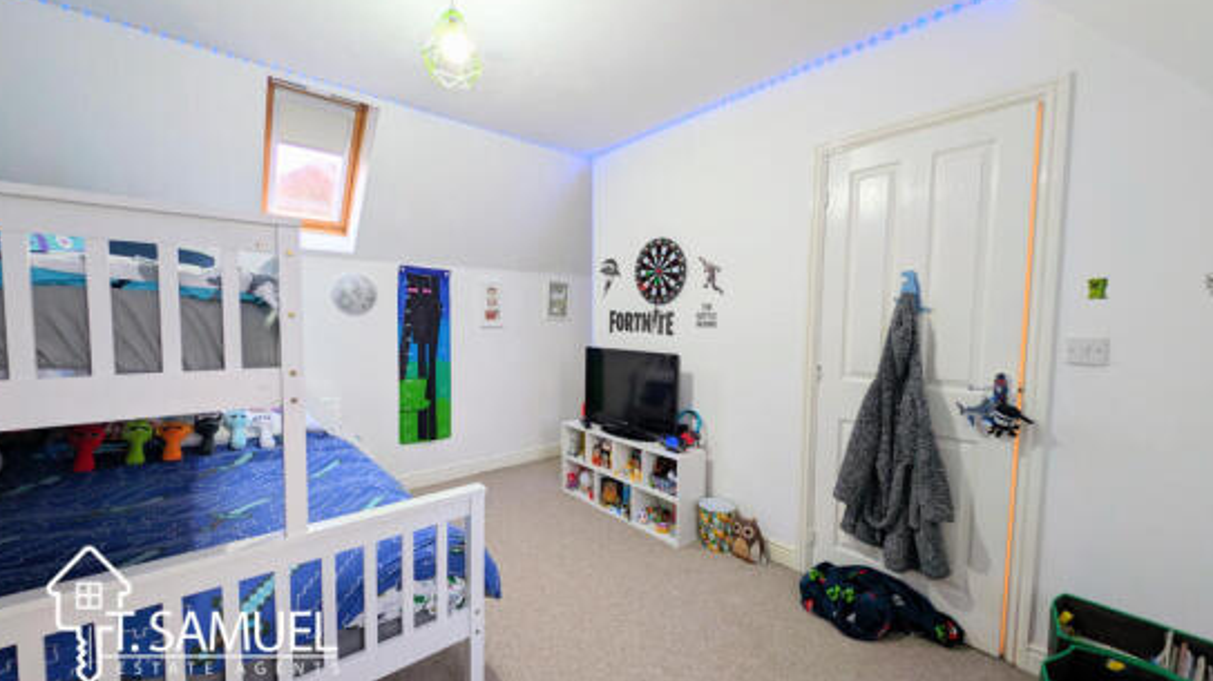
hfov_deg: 106.8
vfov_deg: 74.2
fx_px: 450
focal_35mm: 14
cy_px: 349
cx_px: 579
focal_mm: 2.23
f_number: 1.95
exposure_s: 1/16.7
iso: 66
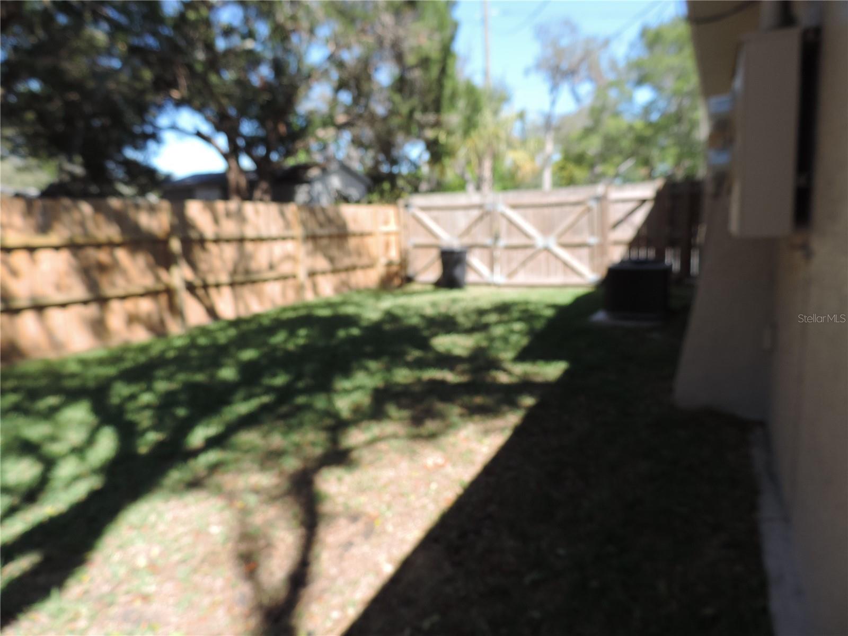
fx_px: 588
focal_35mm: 24
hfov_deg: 71.6
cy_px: 318
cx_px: 424
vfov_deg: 56.8
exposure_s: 1/320
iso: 80
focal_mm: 4.3
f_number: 3
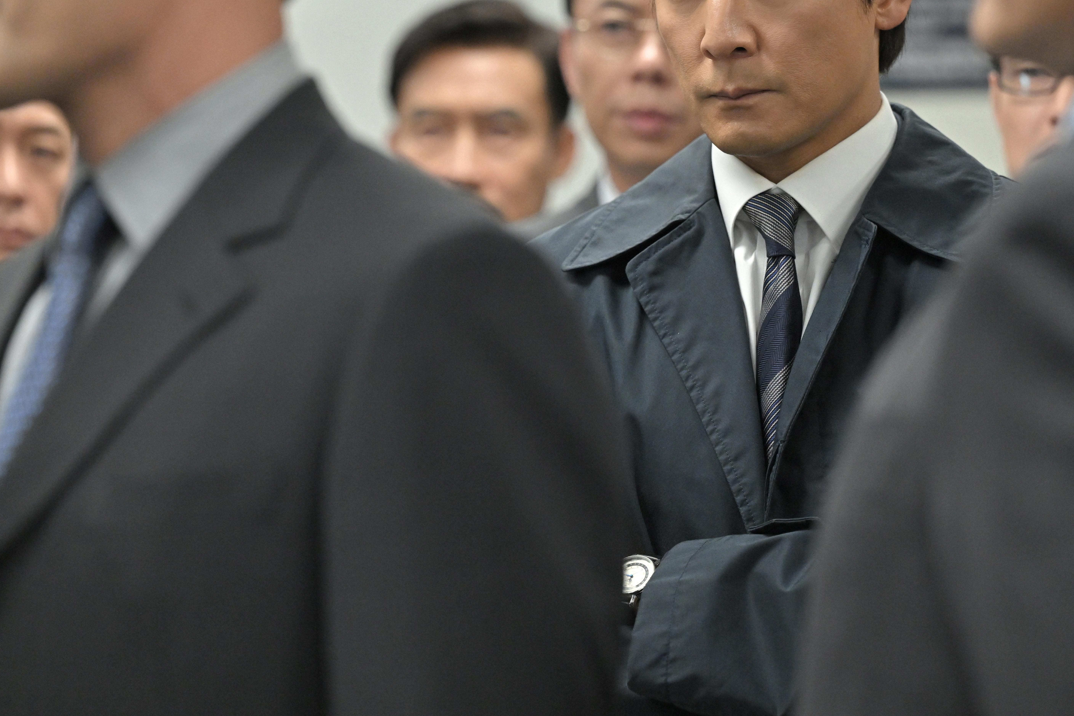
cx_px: 697
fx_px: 6324
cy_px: 234
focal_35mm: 212
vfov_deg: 6.5
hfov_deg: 9.7
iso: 3200
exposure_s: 1/200
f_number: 3.5
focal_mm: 145
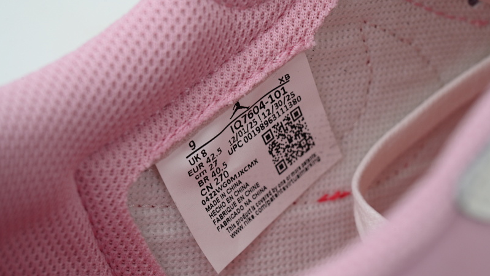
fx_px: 1637
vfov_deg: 9.6
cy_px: 151
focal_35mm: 126
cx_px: 245
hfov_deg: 17.0
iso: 400
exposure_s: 1/100
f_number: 13
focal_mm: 120
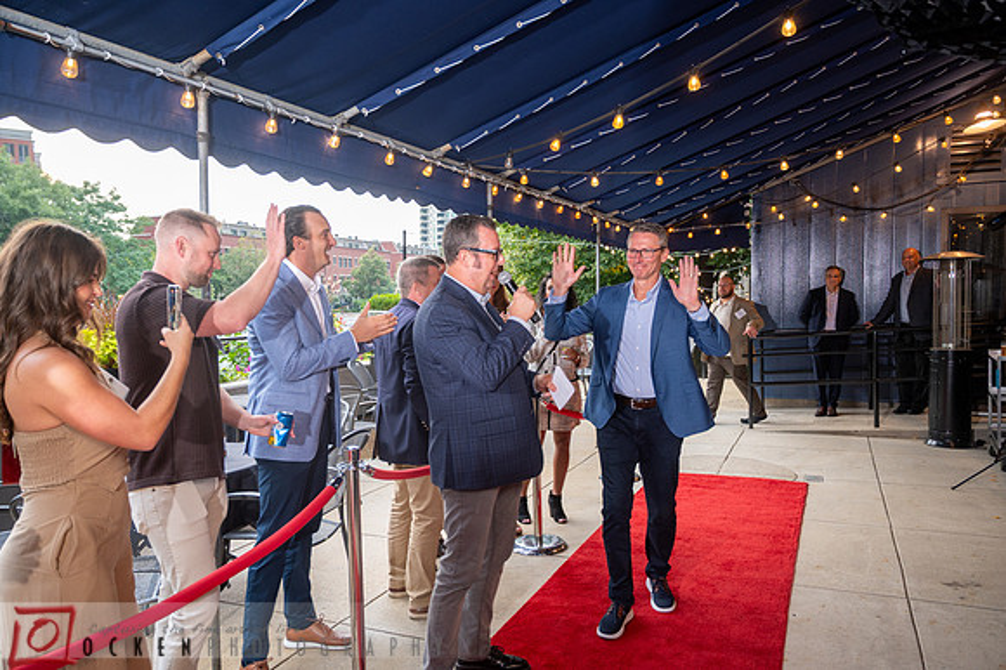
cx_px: 503
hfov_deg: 65.5
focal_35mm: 28
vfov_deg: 46.4
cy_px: 335
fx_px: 782
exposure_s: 1/125
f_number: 4
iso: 800
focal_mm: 28
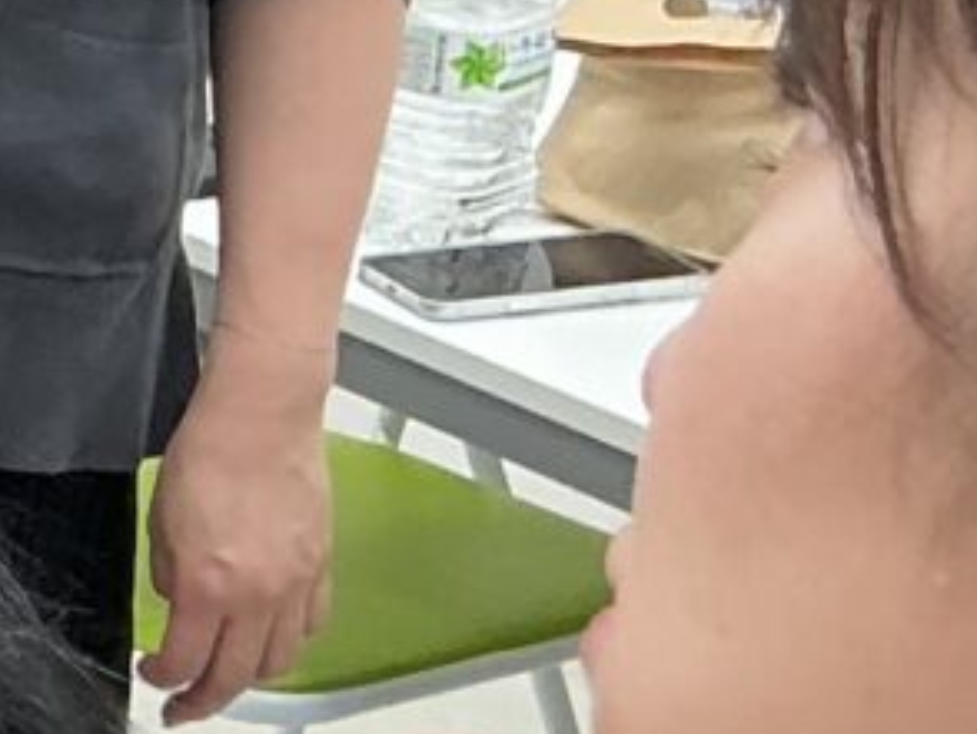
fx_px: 5508
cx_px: -1442
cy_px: 296
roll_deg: -0.3
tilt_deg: -19.6
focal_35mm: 195
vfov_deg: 7.6
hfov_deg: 9.0
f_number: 1.8
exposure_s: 1/100
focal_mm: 3
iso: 40
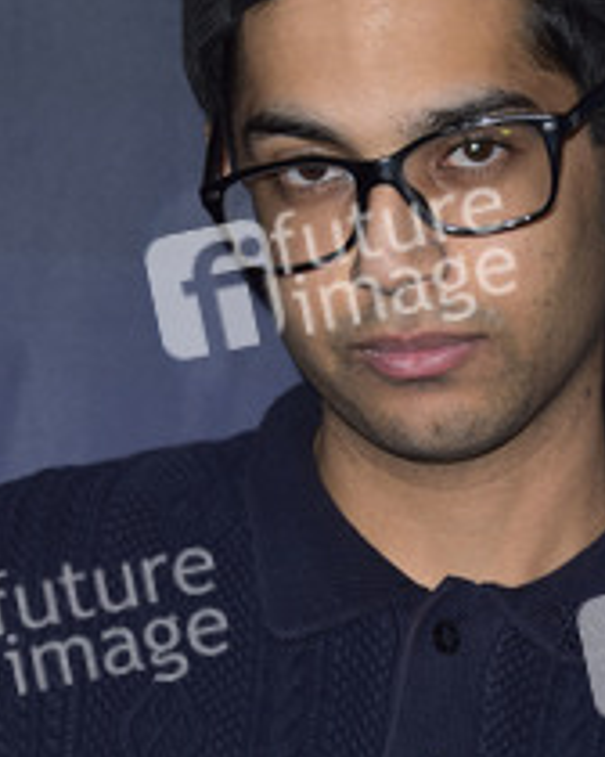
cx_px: 438
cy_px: 454
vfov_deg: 9.3
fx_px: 4633
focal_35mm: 207
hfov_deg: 7.5
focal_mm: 116
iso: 320
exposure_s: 1/250
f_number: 6.3
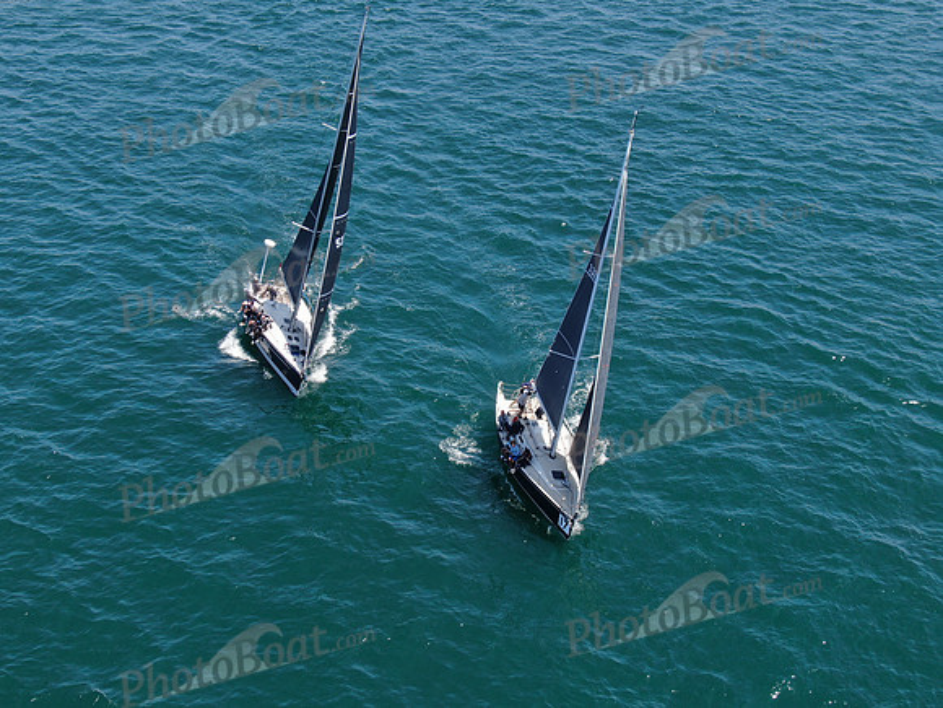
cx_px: 472
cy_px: 354
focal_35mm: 48
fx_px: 1308
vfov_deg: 30.3
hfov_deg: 39.7
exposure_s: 1/500
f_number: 3.8
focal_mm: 8.6
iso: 100
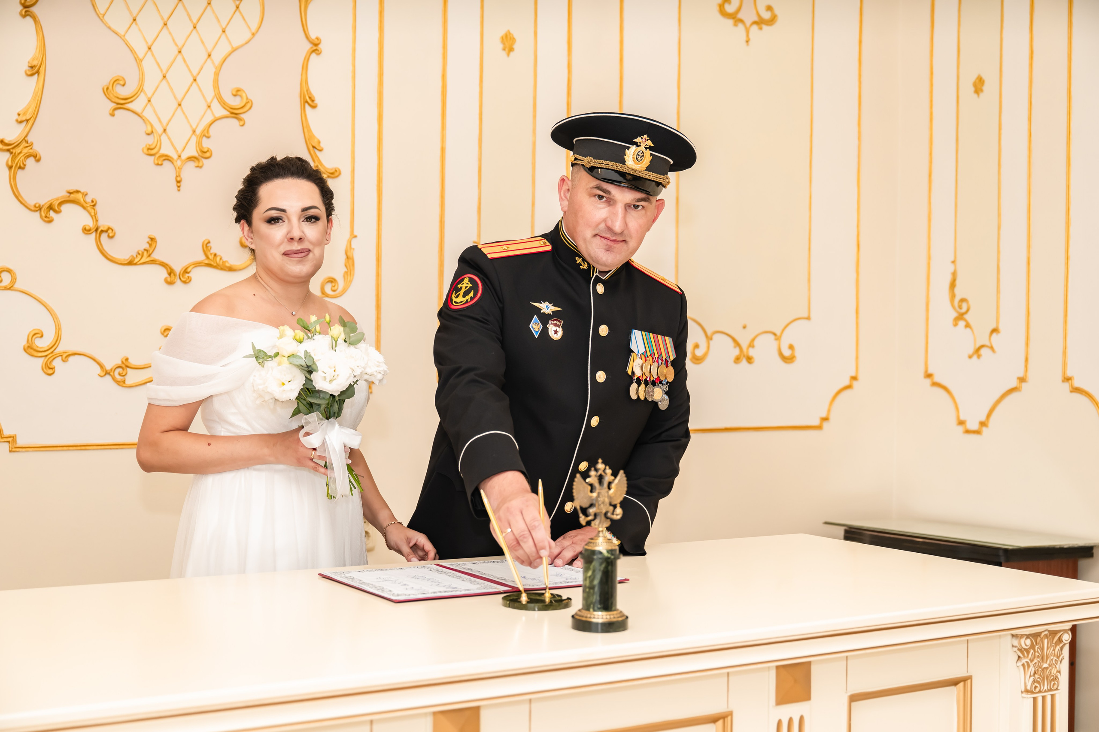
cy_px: 366
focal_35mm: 46
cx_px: 550
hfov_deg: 42.7
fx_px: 1404
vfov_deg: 29.2
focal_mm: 46
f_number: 3.5
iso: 500
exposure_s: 1/250
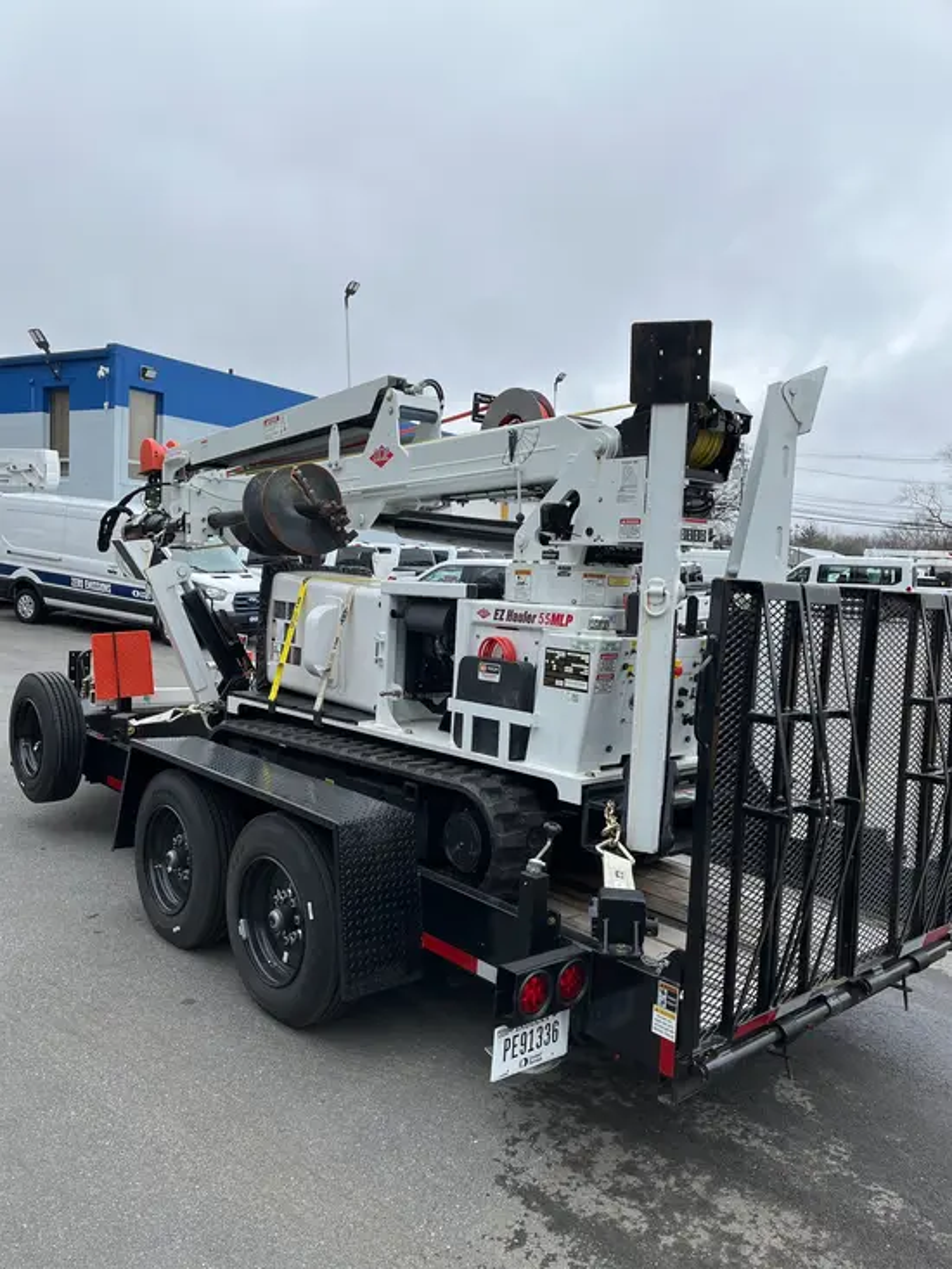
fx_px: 953
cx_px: 476
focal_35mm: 26
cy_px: 634
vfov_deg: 67.3
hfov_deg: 53.1
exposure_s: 1/2410
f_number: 1.6
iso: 50
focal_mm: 5.1
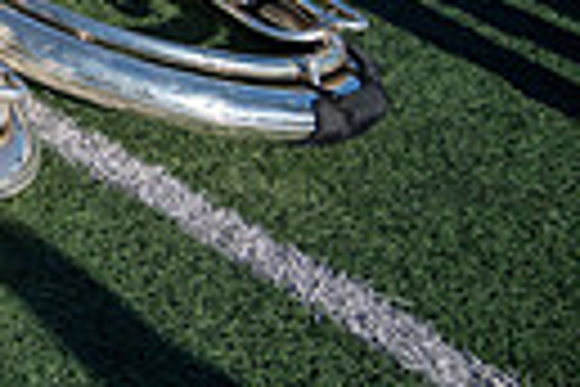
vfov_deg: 16.8
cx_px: -710
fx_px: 1015
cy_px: -362
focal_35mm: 63
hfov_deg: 16.8
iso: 160
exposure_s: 1/2000
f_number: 4
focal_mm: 14
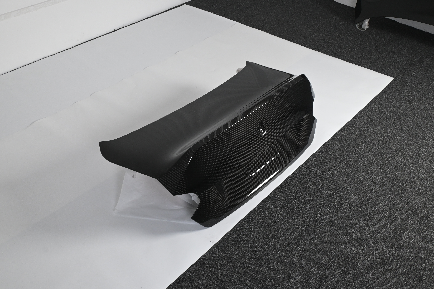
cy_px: 144
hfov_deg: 52.2
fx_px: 443
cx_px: 217
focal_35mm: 37
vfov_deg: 36.2
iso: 800
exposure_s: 1/60
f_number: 7.1
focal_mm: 24.5
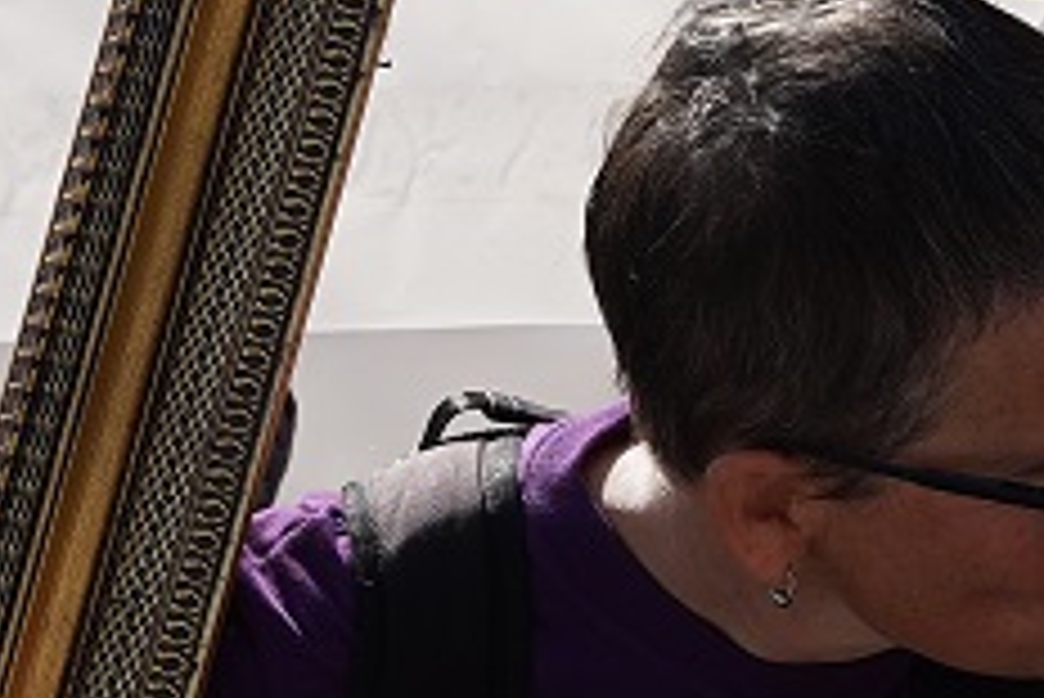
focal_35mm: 343
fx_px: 9953
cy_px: 392
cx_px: 144
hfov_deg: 6.0
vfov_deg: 4.0
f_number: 6.3
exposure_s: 1/500
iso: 125
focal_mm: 53
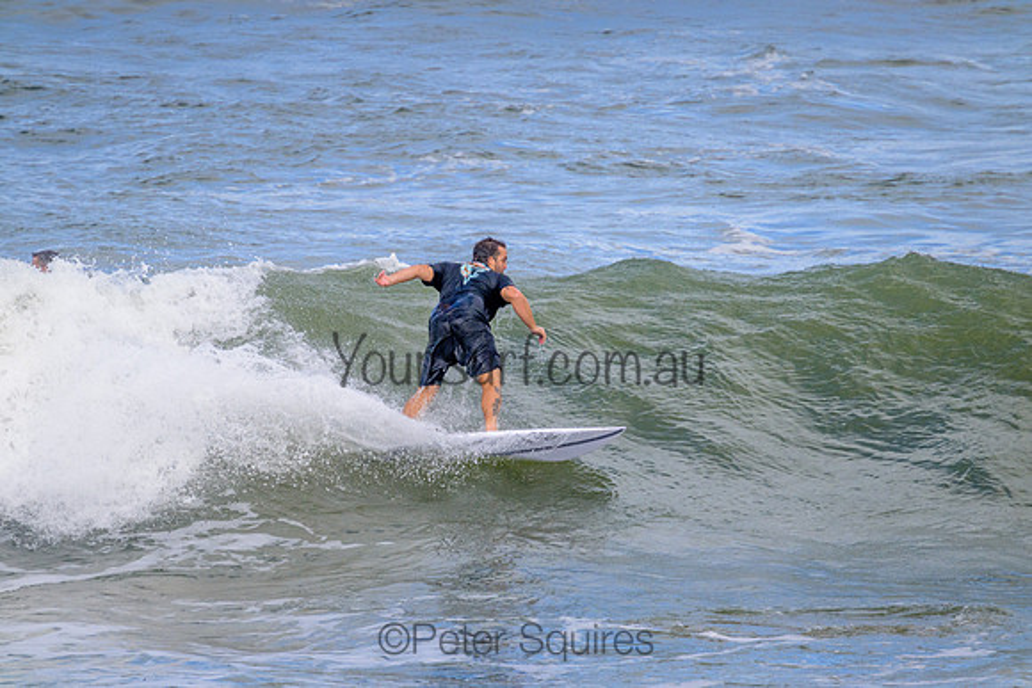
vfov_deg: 1.7
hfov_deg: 2.6
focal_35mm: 800
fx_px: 22938
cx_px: 516
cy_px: 344
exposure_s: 1/2000
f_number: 11
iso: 900
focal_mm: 800
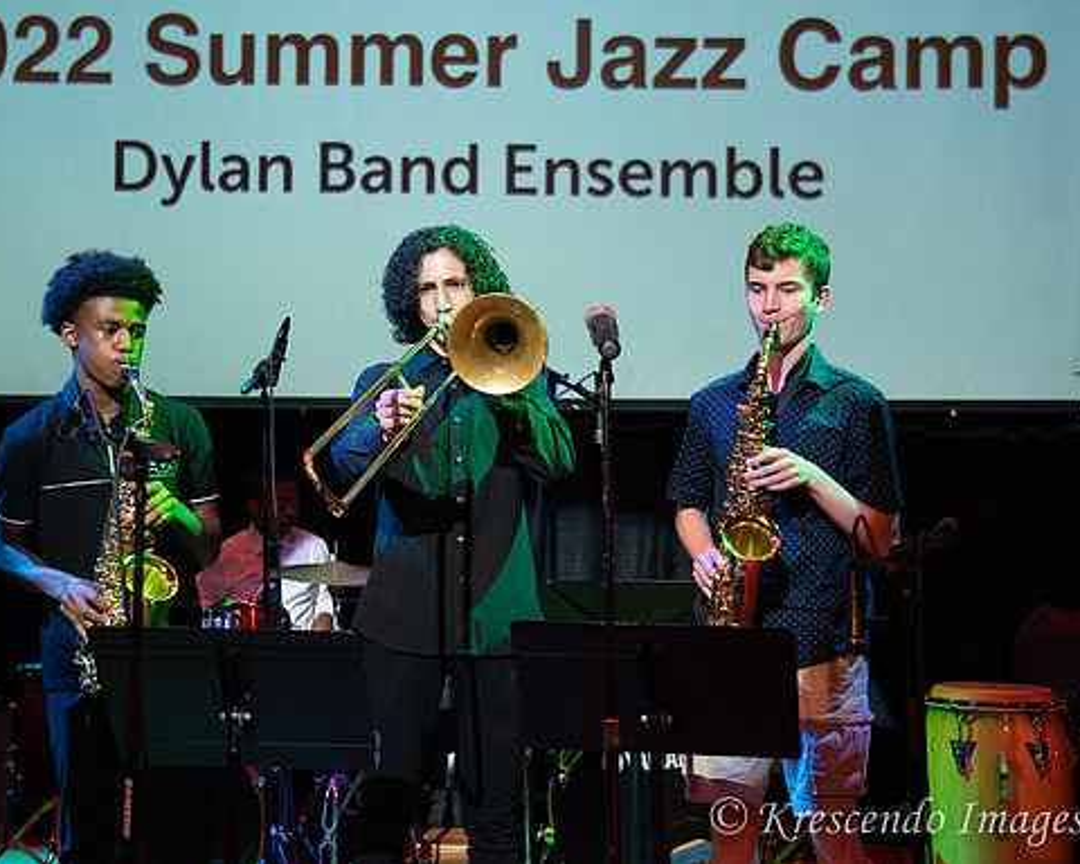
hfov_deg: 31.9
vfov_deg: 25.8
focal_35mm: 59
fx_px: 1886
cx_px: 443
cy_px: 431
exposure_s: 1/125
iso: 3200
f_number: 5.6
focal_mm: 52
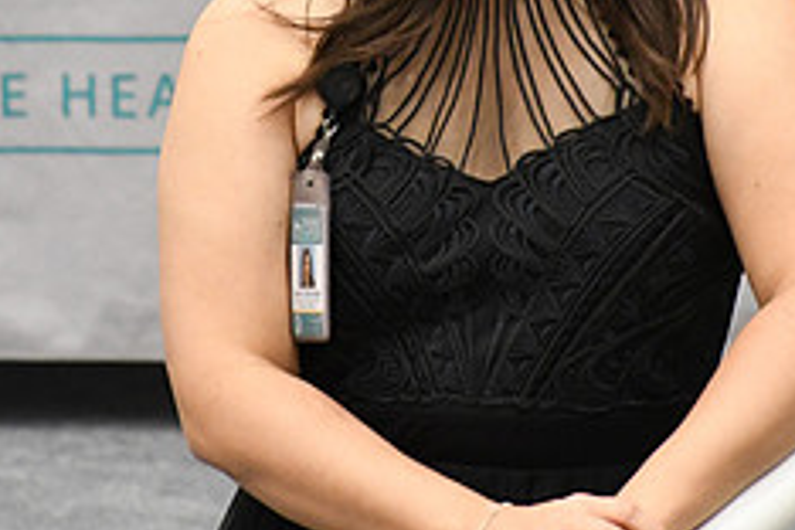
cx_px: 377
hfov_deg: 2.4
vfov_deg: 1.6
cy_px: -25
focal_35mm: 854
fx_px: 18858
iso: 6400
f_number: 7.1
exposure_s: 1/100
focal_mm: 230
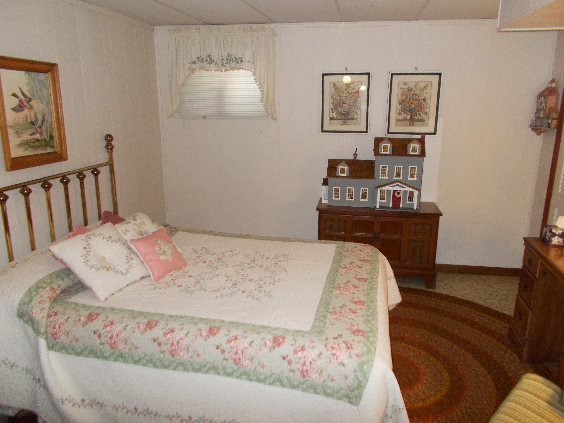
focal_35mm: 26
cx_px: 282
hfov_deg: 67.3
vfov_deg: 53.1
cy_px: 212
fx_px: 424
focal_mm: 4.6
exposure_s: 1/25
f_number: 3.2
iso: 220
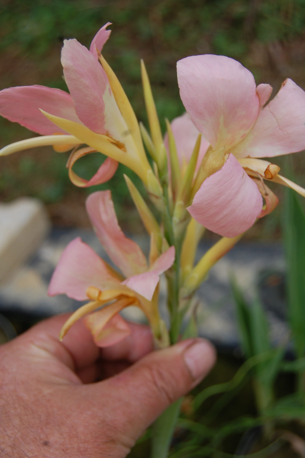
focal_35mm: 57
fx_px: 726
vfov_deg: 35.1
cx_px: 152
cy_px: 229
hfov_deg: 23.7
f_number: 7.1
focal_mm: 38
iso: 200
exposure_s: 1/200
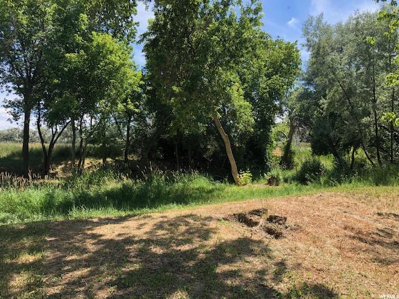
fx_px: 323
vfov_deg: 49.7
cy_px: 150
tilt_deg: +0.3
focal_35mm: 28
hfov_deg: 63.4
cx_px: 200
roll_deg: -1.0
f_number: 1.8
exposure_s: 1/585
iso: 20
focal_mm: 3.99
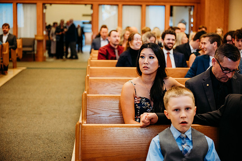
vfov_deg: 22.2
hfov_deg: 32.9
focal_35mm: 61
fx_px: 410
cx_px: 121
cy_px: 80
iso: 1600
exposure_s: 1/200
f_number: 2.8
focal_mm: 61
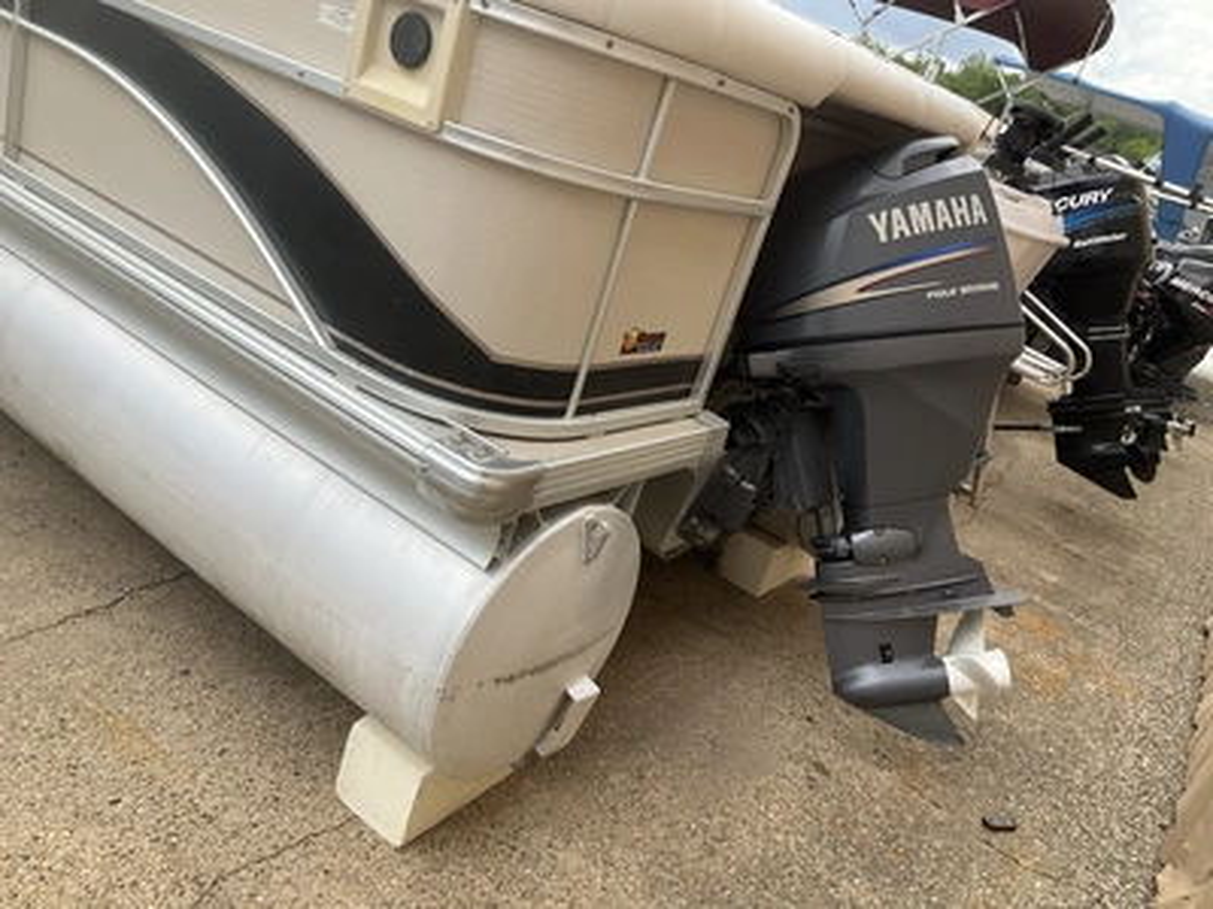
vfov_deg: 48.2
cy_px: 454
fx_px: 1016
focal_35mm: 29
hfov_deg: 61.7
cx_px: 606
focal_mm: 3
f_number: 1.8
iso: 25
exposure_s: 1/759
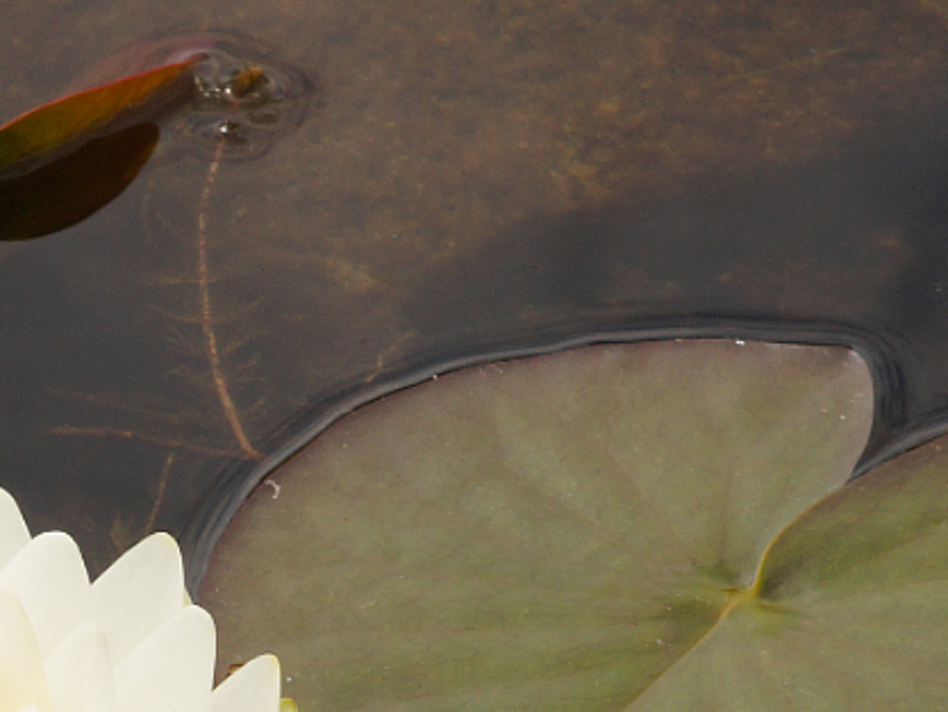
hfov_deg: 4.8
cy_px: 839
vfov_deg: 3.6
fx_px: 11369
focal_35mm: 415
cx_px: -102
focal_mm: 100
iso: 250
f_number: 14
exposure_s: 1/160
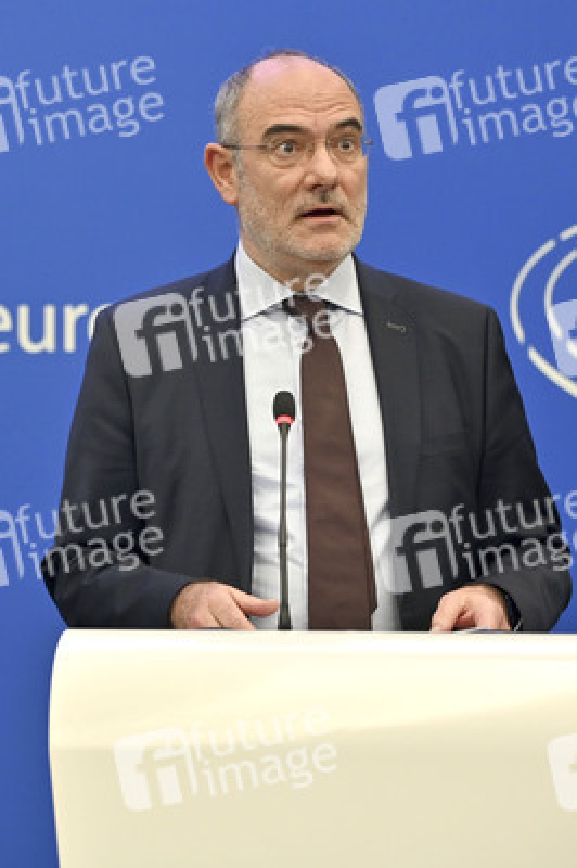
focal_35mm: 100
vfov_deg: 20.4
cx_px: 288
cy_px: 434
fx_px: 2408
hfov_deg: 13.7
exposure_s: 1/250
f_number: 2.8
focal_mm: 100
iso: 800
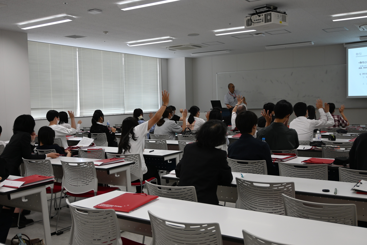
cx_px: 184
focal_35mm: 38
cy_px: 122
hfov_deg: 51.3
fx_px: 382
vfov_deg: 35.5
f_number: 4.2
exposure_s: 1/125
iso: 400
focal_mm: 25
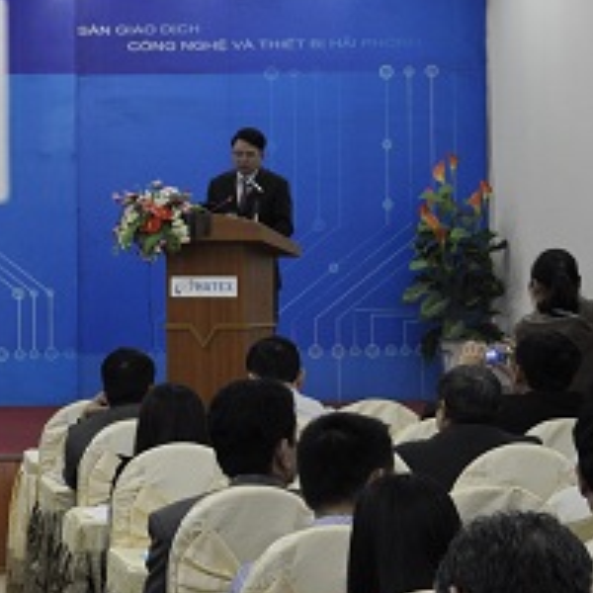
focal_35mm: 122
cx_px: -107
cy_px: 296
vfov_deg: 14.3
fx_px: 2365
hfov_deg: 13.9
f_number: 4.2
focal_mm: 32
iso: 640
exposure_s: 1/50
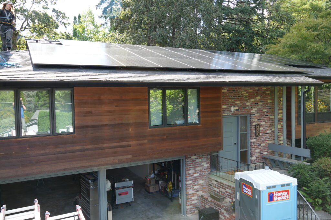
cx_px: 166
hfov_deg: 61.9
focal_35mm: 30
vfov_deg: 43.6
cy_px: 110
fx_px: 276
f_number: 5
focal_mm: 20
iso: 100
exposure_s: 1/80
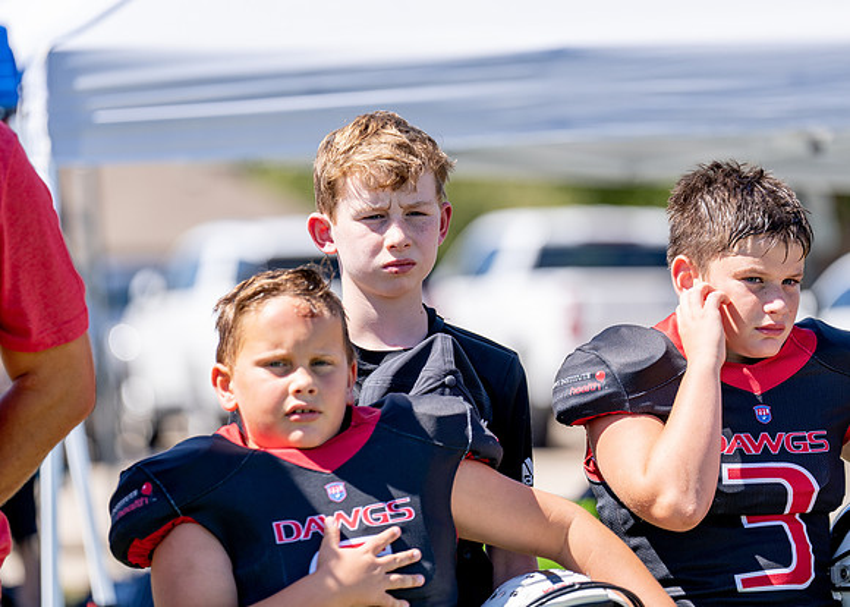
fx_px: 4867
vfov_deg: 7.1
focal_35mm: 202
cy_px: 254
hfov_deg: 10.0
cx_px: 389
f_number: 2.8
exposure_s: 1/1250
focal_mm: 164
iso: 100
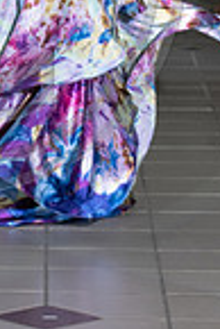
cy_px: -36
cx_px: -45
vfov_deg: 6.3
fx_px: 2972
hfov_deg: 4.2
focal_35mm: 325
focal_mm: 105
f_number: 5.6
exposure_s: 1/160
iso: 1250
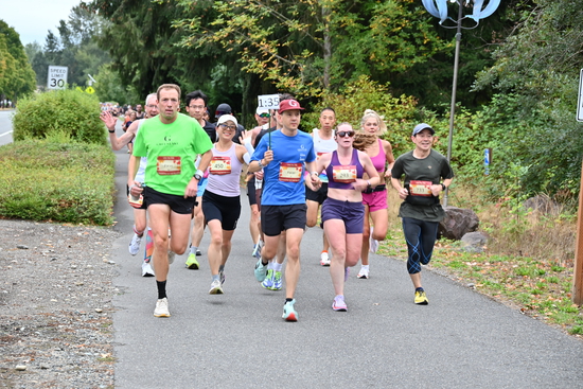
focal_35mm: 88
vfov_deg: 15.5
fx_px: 1425
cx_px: 292
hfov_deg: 23.1
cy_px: 194
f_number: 6.3
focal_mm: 88
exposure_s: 1/125
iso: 500
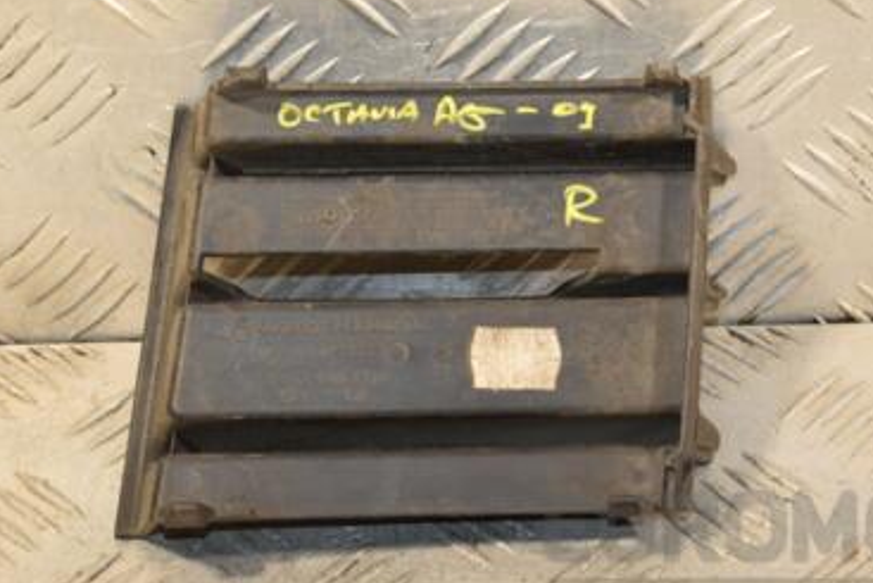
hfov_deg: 13.5
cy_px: 209
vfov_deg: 9.0
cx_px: 500
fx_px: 3687
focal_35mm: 152
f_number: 5.6
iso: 800
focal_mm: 62
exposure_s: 1/200
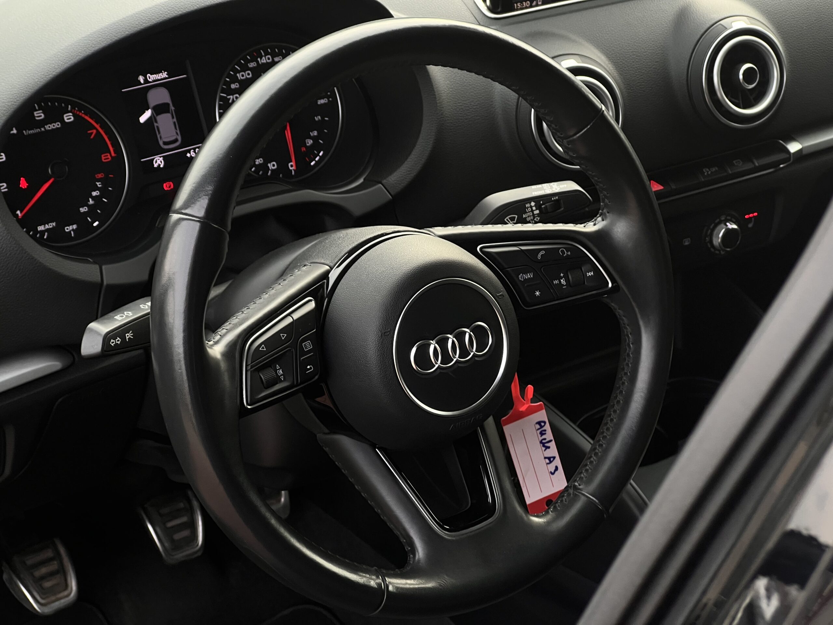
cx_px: 416
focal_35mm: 77
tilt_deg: -28.3
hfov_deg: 25.3
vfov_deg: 19.1
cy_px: 312
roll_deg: +1.4
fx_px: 1853
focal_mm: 9
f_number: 2.8
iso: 100
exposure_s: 1/99
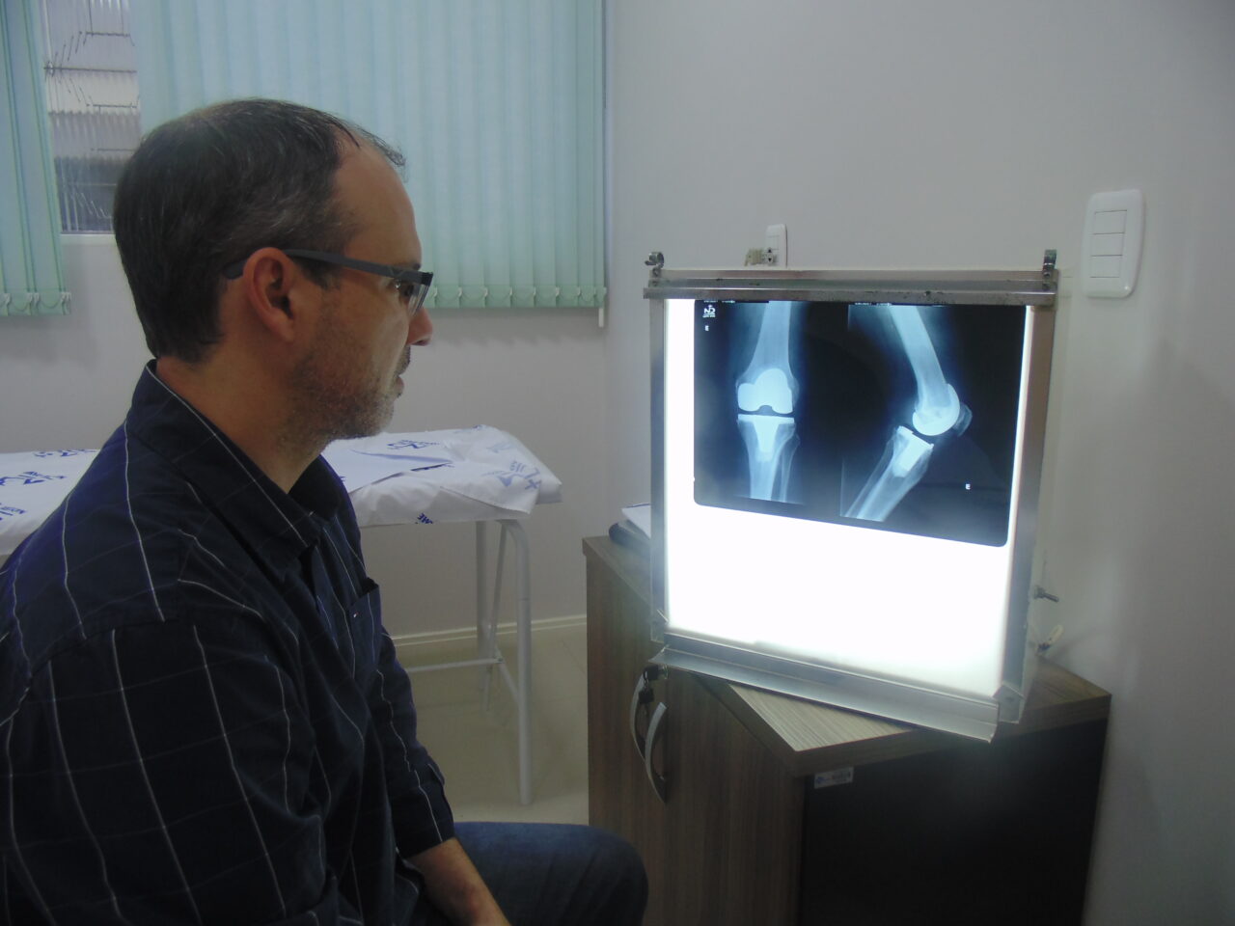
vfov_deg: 54.9
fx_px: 892
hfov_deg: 69.4
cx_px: 618
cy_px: 463
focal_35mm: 25
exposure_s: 1/30
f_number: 3.1
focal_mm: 4.5
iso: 100
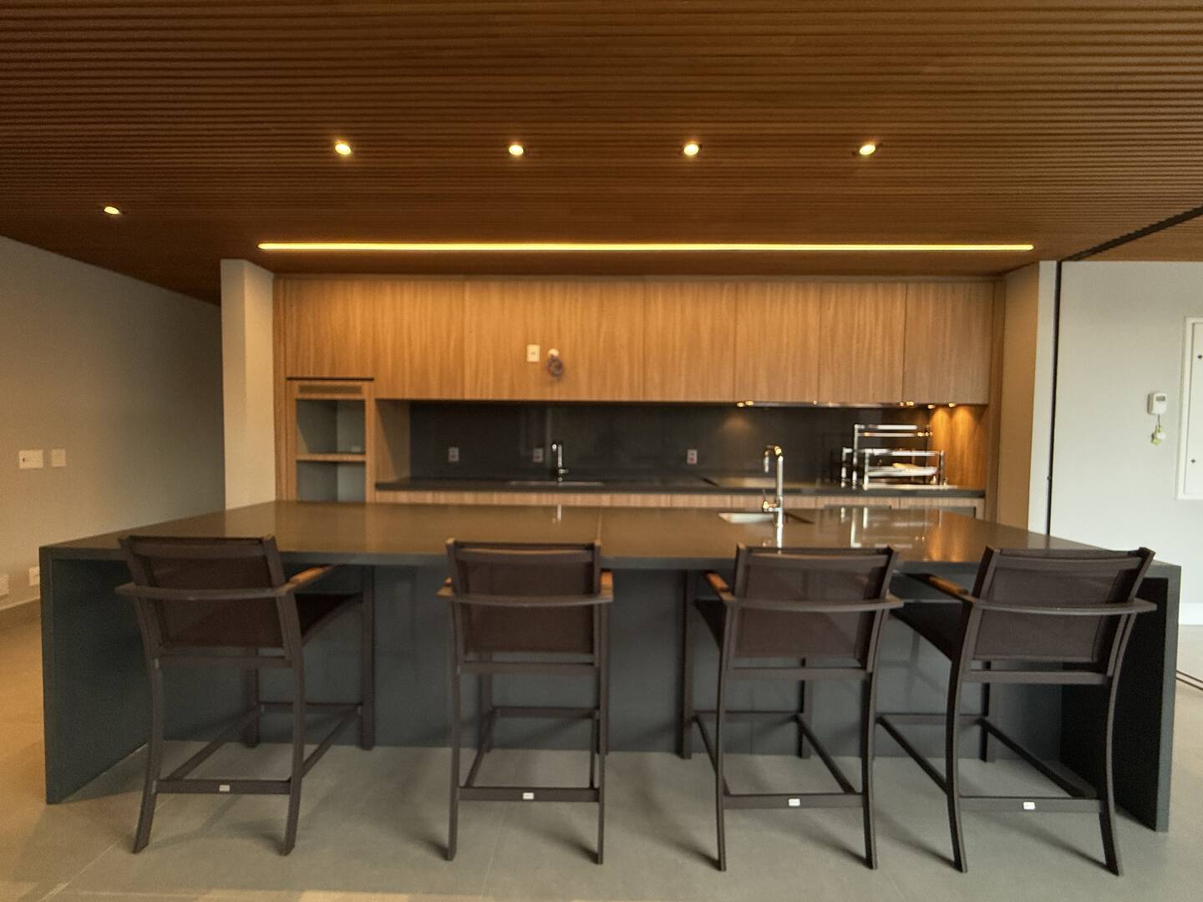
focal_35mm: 14
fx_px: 487
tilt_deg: -1.4
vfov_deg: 85.7
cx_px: 602
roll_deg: -0.9
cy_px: 451
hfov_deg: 102.1
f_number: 2.2
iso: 125
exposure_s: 1/99
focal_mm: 2.22
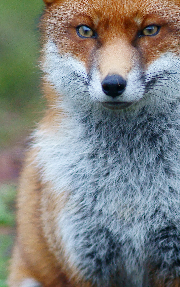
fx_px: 8702
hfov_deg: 1.2
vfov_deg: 1.9
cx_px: 182
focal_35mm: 1109
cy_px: 199
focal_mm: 300
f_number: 3.5
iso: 800
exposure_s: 1/200
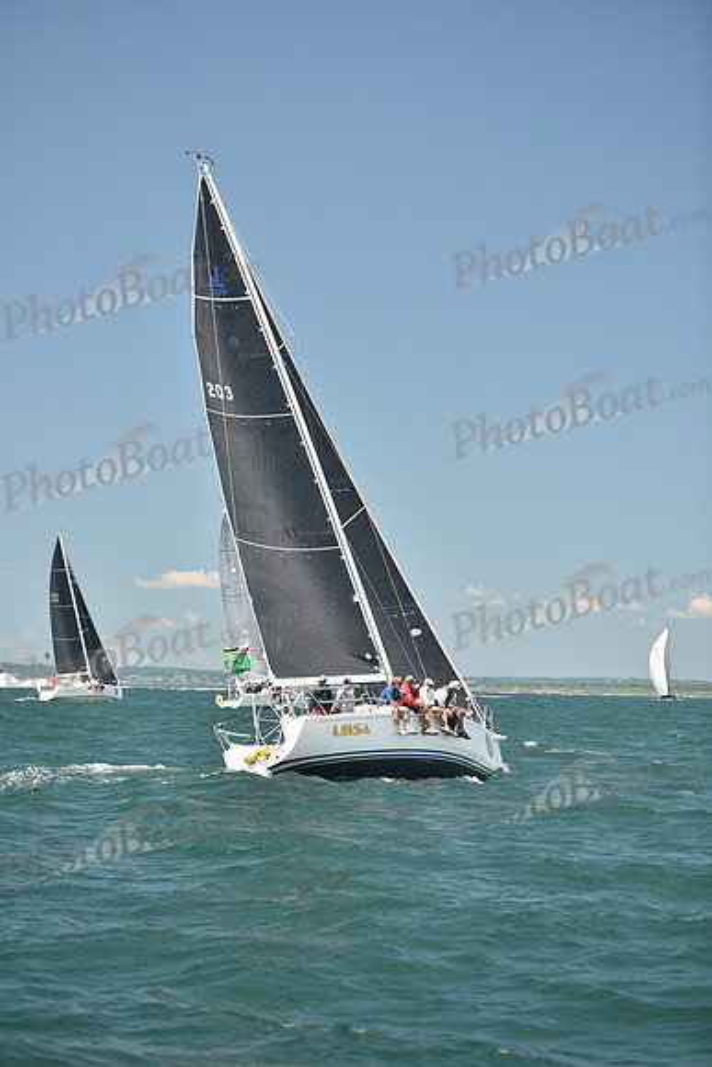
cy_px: 534
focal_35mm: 92
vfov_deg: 22.1
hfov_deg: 14.9
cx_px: 356
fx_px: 2727
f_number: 3.5
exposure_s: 1/1250
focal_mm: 92
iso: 320
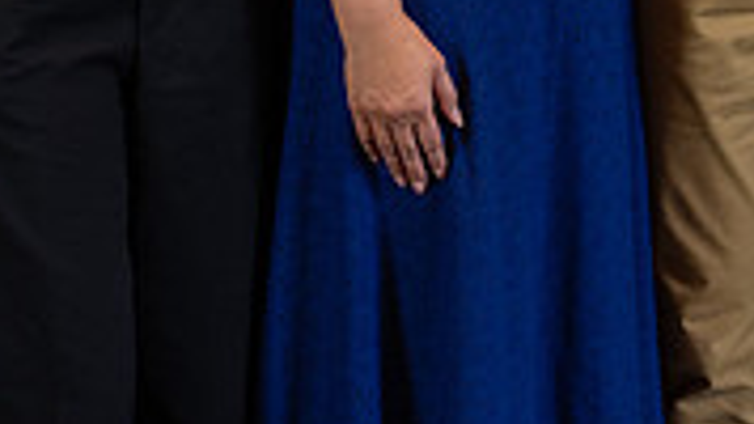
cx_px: 597
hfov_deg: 11.5
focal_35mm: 187
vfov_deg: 6.4
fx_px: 3738
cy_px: -335
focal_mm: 50
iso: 500
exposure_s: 1/400
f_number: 1.2
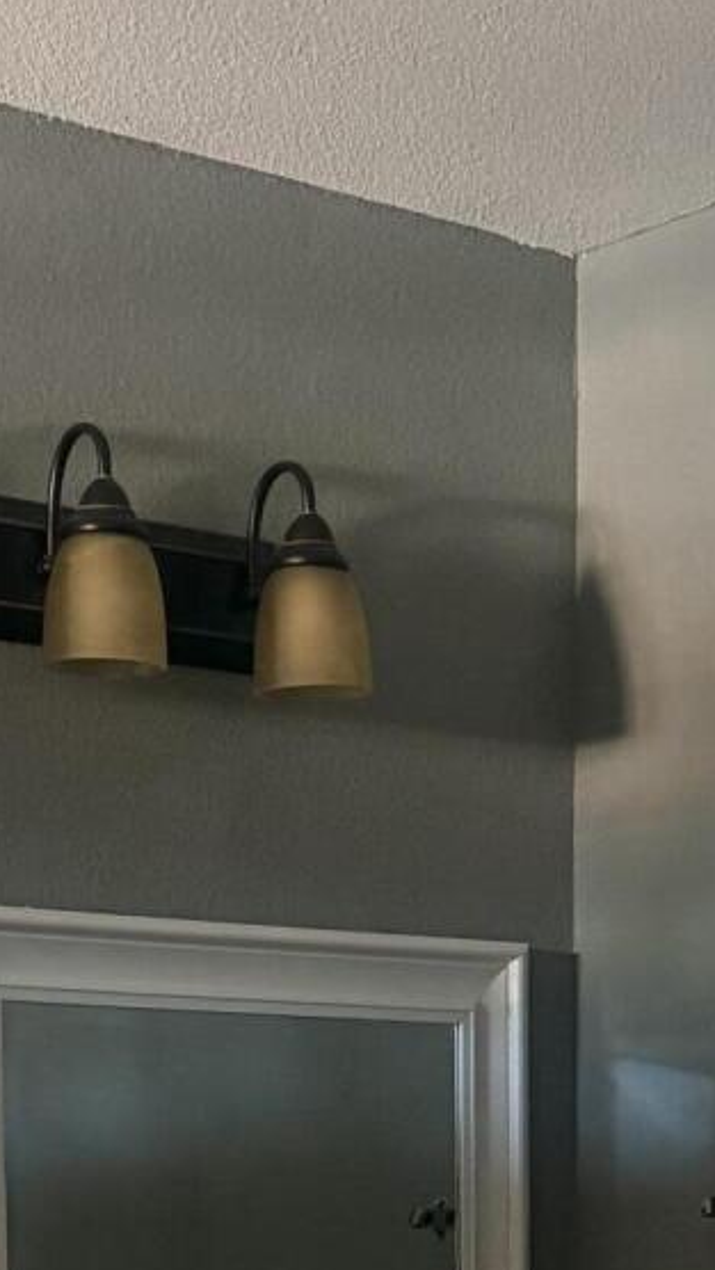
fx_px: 3166
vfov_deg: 20.9
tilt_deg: -4.0
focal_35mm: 94
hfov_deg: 12.9
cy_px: 1578
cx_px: 350
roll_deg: +0.8
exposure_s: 1/30
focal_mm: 6.76
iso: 1600
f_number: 1.78
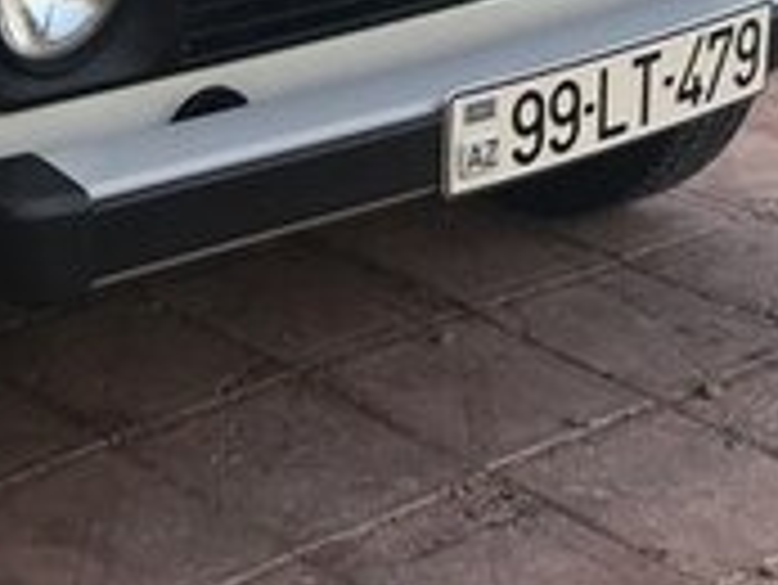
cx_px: -139
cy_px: -169
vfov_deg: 13.4
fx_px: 2407
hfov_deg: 17.6
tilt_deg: -17.1
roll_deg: -3.0
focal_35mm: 107
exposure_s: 1/348
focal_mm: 3.99
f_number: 1.8
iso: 20
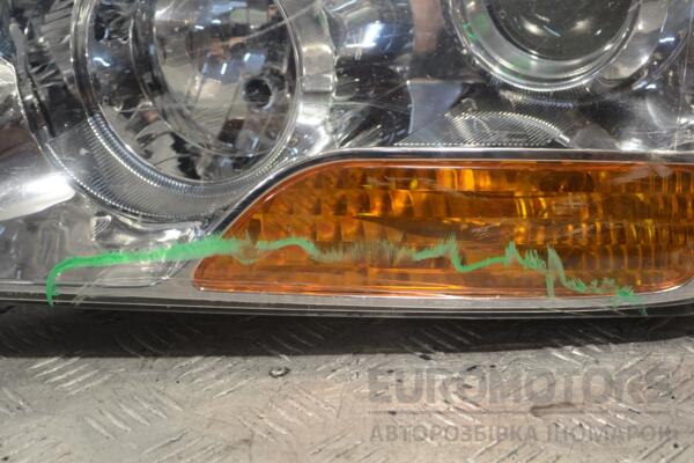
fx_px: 1214
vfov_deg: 21.6
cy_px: 232
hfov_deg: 31.9
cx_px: 347
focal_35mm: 63
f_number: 5.3
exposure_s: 1/30
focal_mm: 42
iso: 180
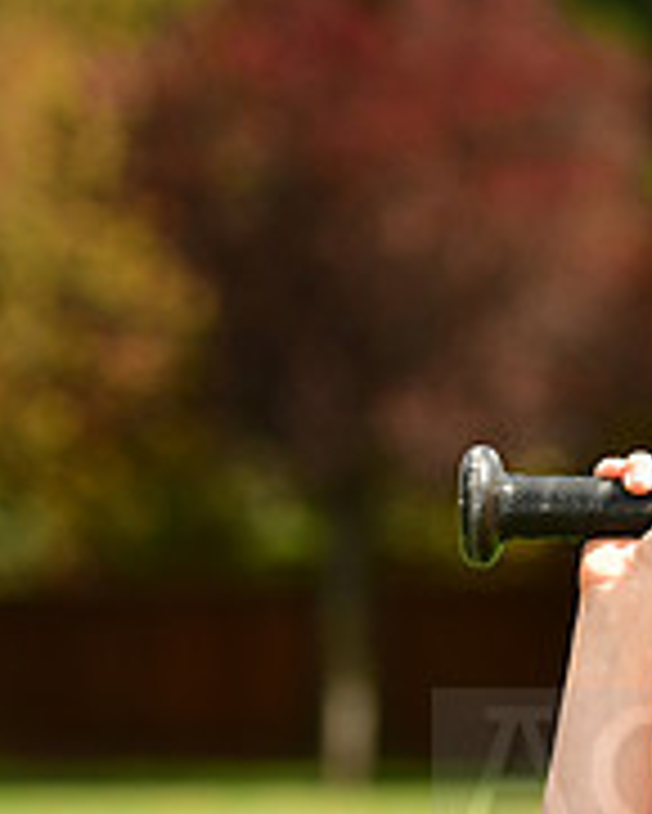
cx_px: 1187
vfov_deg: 3.9
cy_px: 749
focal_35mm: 495
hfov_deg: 3.1
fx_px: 11930
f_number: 5
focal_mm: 110
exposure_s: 1/800
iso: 200
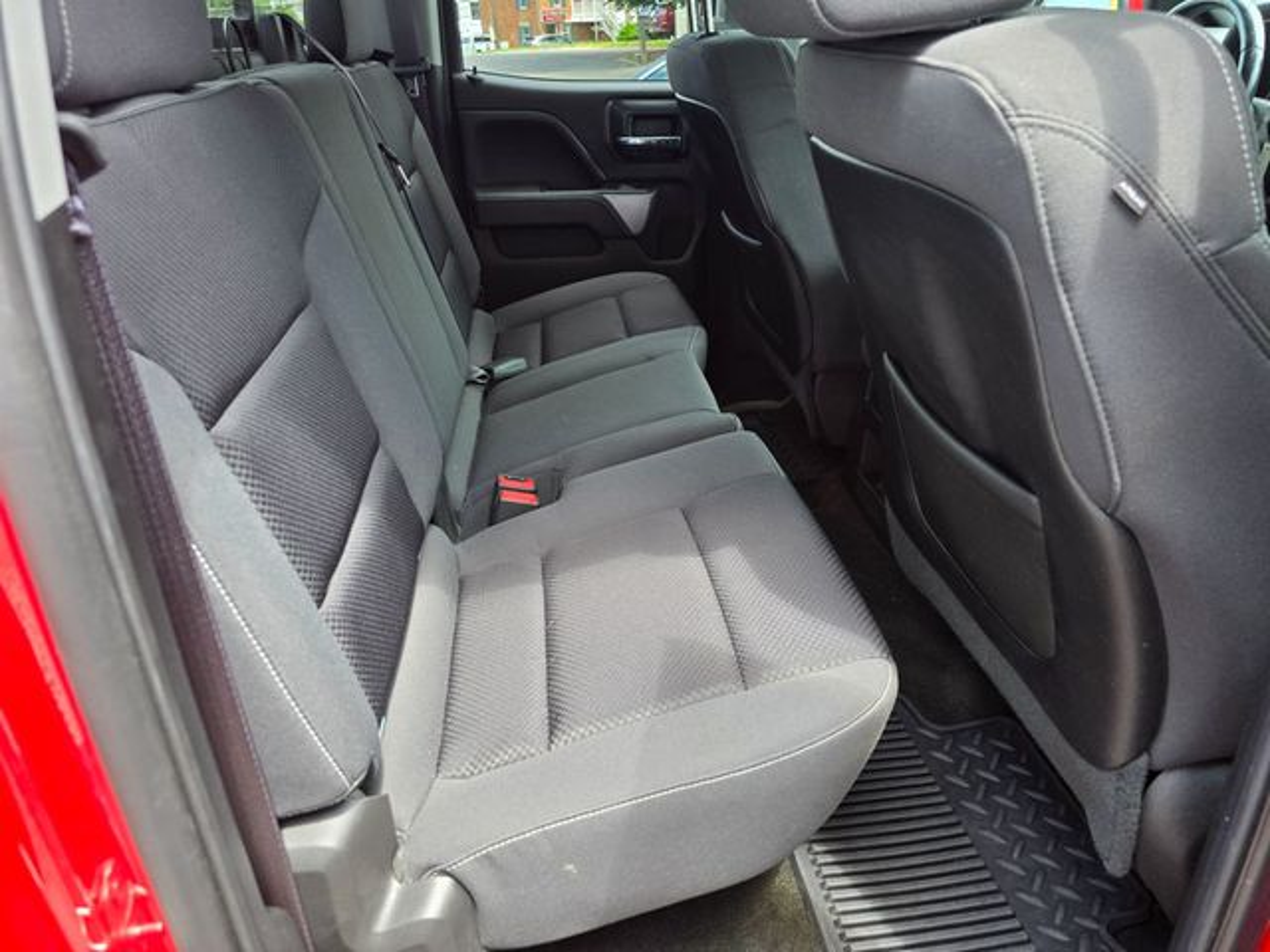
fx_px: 844
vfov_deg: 58.9
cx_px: 635
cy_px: 476
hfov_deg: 73.9
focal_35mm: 23
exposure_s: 1/180
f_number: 1.7
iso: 80
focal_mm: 6.3
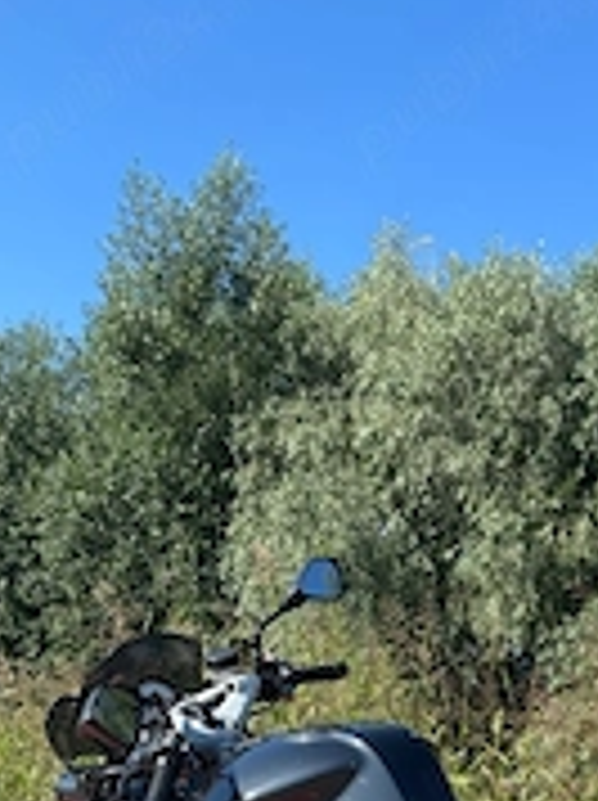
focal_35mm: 54
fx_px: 1247
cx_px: 585
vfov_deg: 32.6
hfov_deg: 25.7
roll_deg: -6.3
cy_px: 810
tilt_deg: -0.5
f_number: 1.78
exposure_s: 1/2353
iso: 80
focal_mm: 6.86
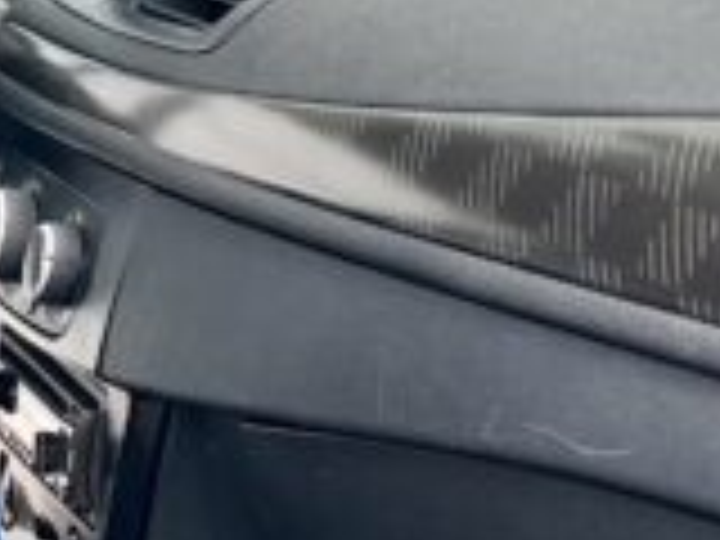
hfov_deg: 11.2
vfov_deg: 8.9
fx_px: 3453
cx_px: -486
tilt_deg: -9.1
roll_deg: +1.8
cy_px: 135
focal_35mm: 166
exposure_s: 1/142
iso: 32
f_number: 1.6
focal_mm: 5.1
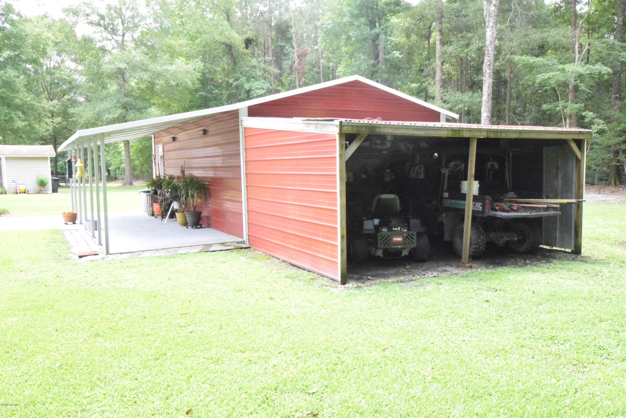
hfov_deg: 61.9
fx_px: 522
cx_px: 313
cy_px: 209
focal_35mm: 30
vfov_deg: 43.6
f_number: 22
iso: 12800
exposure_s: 1/125
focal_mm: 20
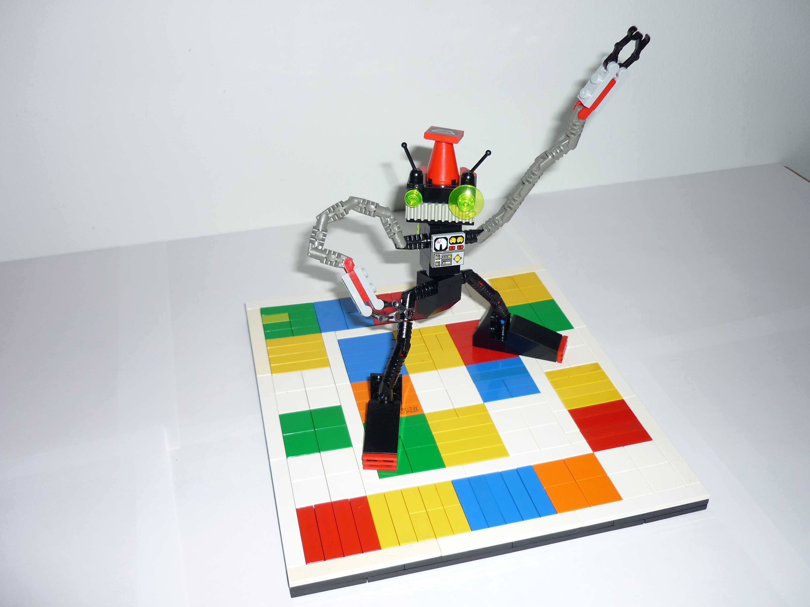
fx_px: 772
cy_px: 304
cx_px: 405
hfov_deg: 55.4
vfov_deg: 42.9
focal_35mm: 33
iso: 100
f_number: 2.8
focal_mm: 5.5
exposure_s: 1/60
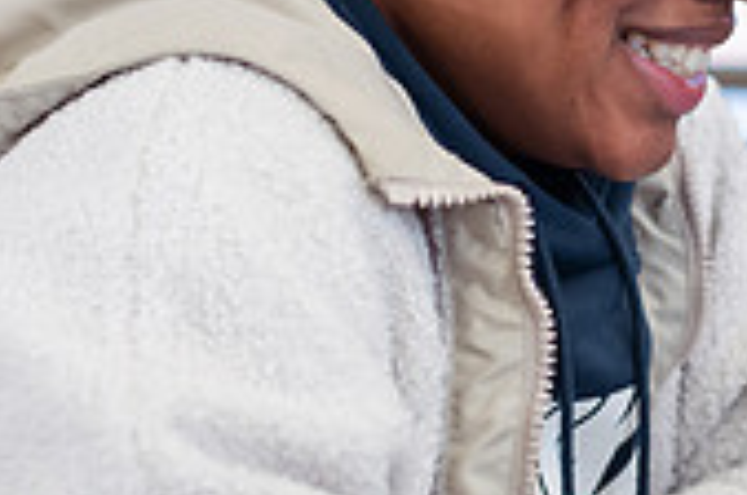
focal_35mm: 172
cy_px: 245
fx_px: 3562
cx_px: 641
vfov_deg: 7.9
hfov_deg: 11.9
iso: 800
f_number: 2.8
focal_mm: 50
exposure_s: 1/200
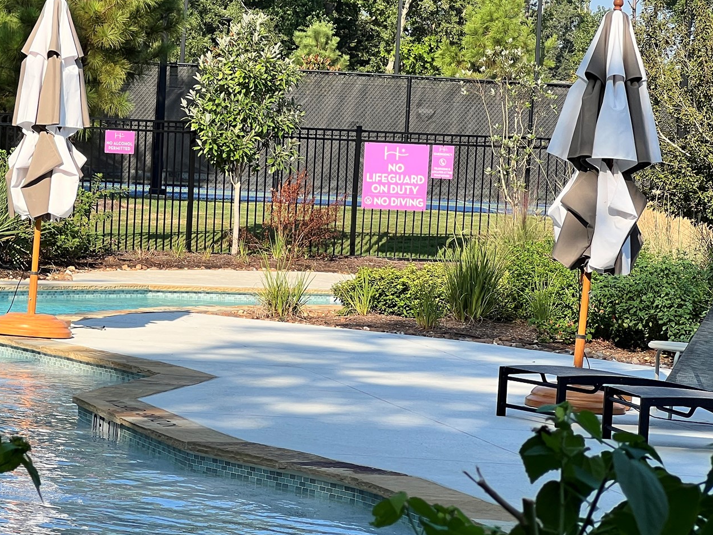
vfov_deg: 11.8
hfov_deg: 15.7
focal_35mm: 125
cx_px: 201
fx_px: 2574
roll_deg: -3.6
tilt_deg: -0.8
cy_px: 158
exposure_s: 1/364
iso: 32
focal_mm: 9
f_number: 2.8
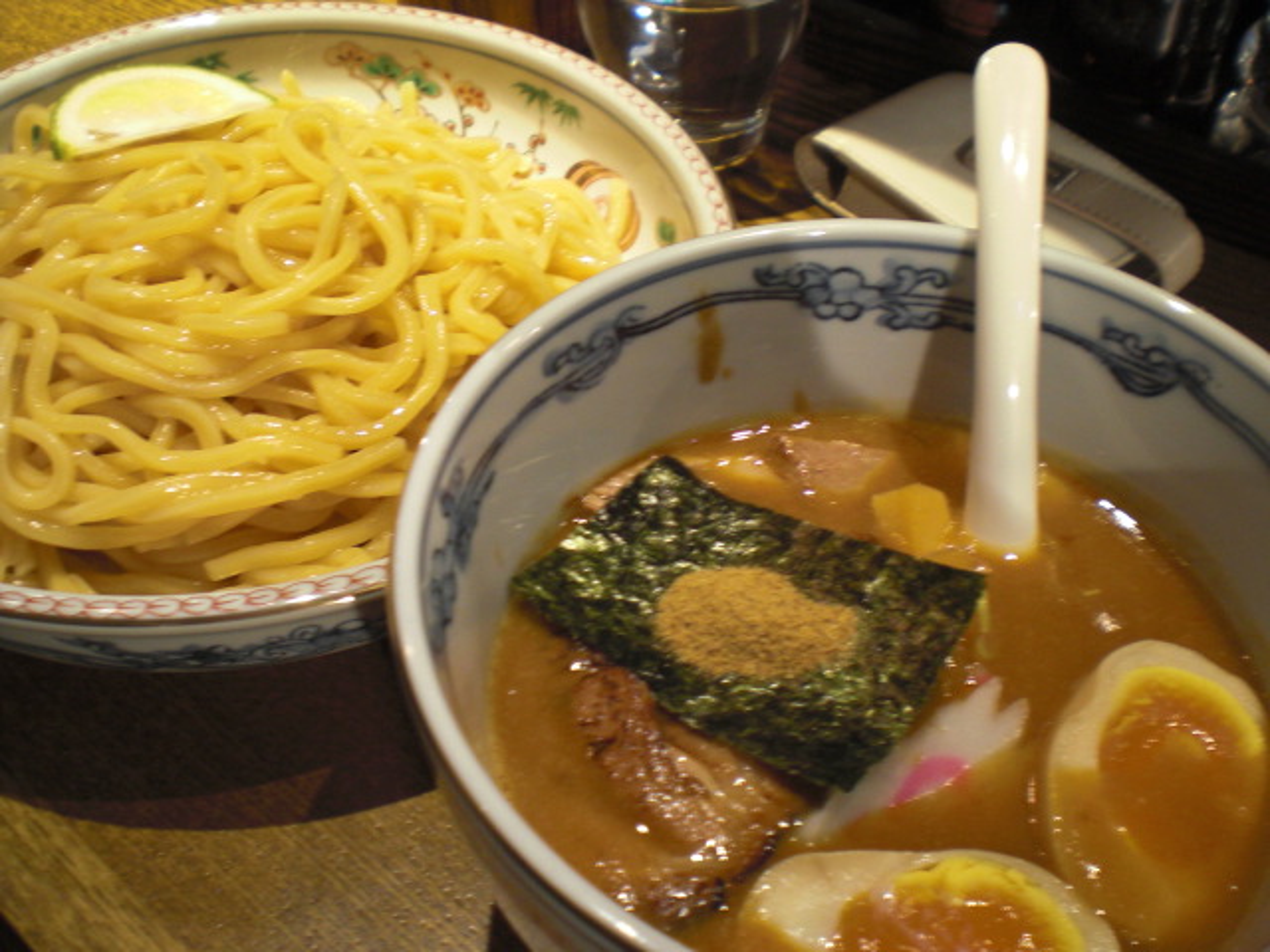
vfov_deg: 37.7
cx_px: 635
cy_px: 476
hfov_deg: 49.0
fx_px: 1394
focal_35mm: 38
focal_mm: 6.3
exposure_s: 1/5
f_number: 3.1
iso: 200
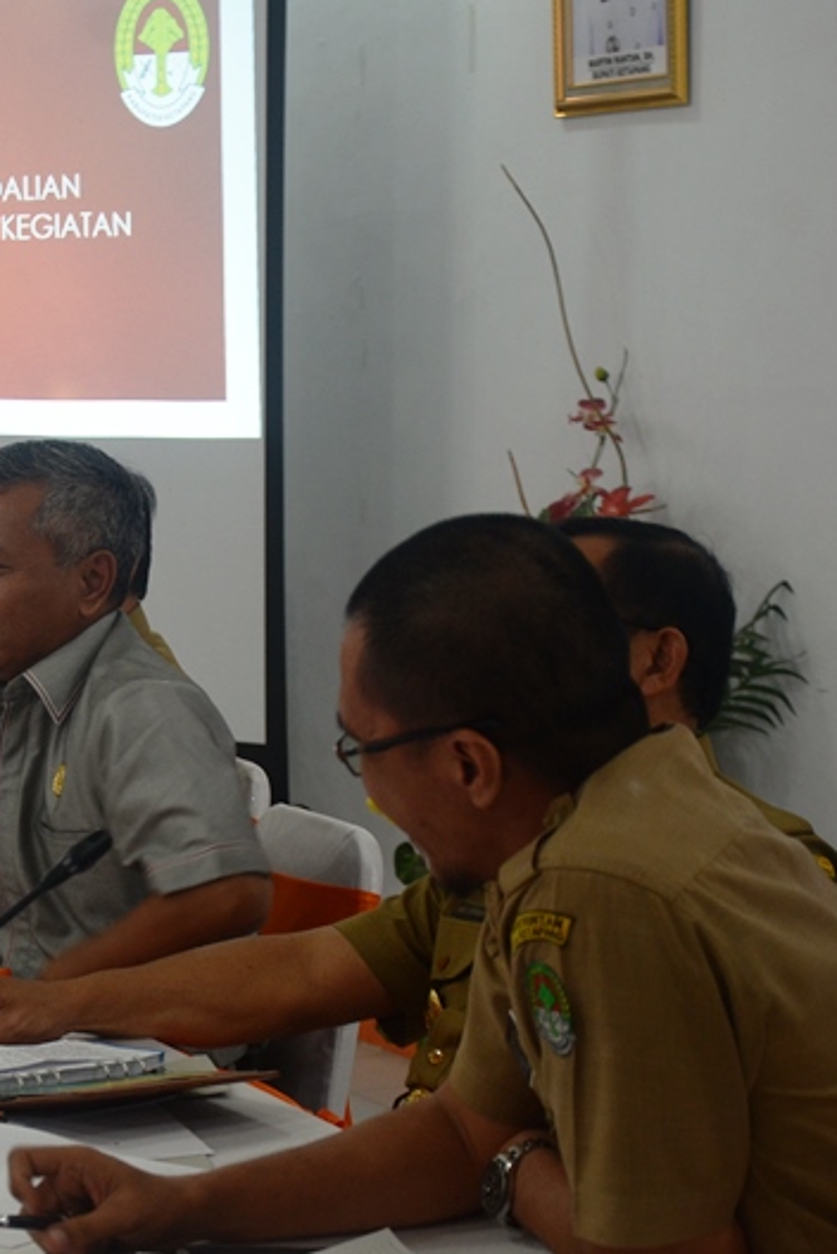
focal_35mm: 109
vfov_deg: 18.7
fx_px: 3796
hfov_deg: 12.5
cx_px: 40
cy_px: 628
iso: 500
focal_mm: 48
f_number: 4.8
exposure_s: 1/30
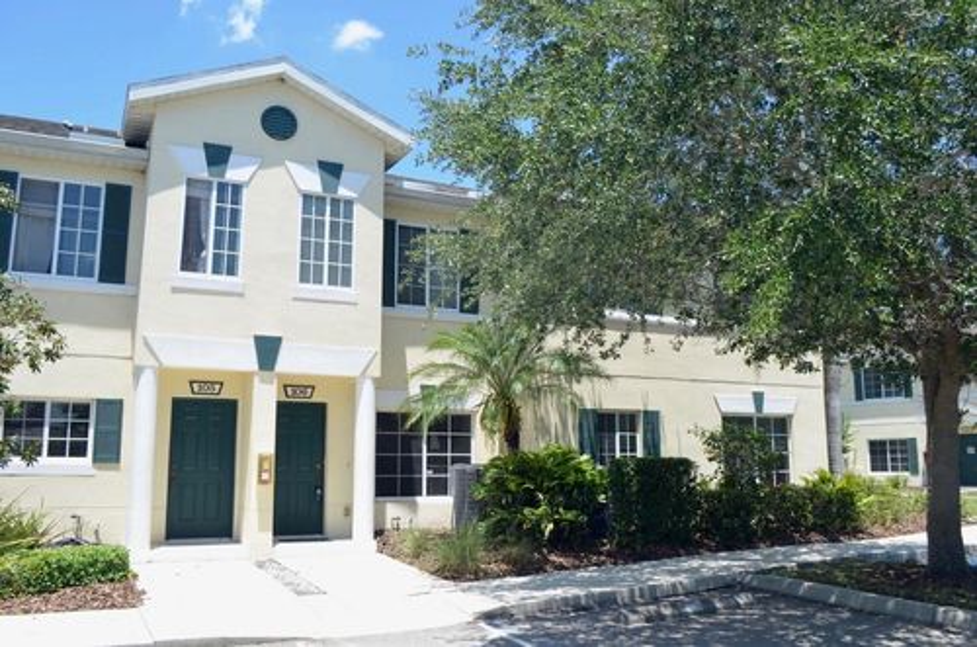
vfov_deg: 47.7
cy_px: 324
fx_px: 731
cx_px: 488
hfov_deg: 67.5
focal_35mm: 27
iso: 140
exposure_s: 1/250
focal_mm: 18
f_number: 8
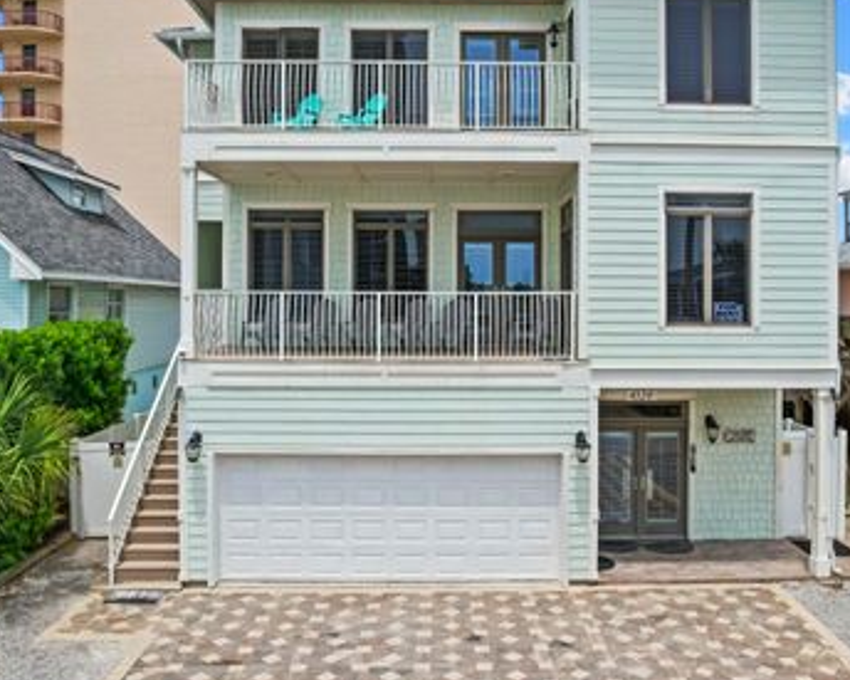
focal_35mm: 30
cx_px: 465
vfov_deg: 48.4
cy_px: 298
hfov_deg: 58.7
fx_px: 754
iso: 100
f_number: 2.8
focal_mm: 8.38
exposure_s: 1/1600
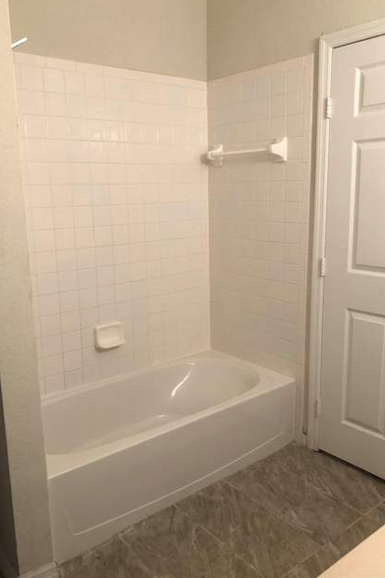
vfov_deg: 61.9
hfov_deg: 43.6
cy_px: 292
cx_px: 192
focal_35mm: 30
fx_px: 481
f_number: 1.8
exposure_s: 1/20
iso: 40
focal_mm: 4
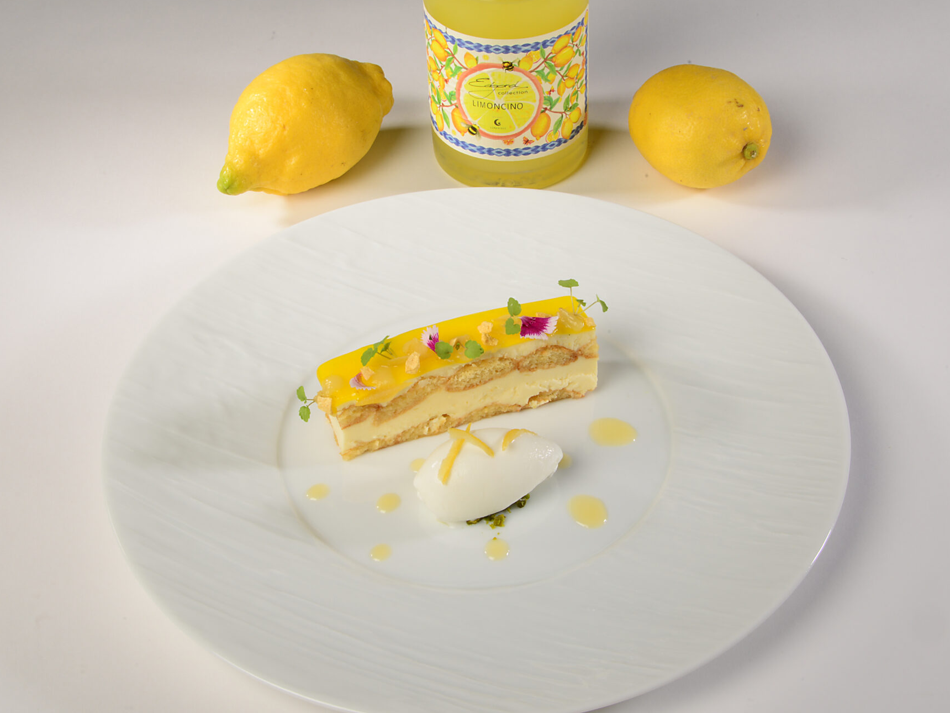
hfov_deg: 30.7
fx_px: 1729
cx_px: 479
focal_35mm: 63
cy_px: 288
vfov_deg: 23.3
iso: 160
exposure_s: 1/160
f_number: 25
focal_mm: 44
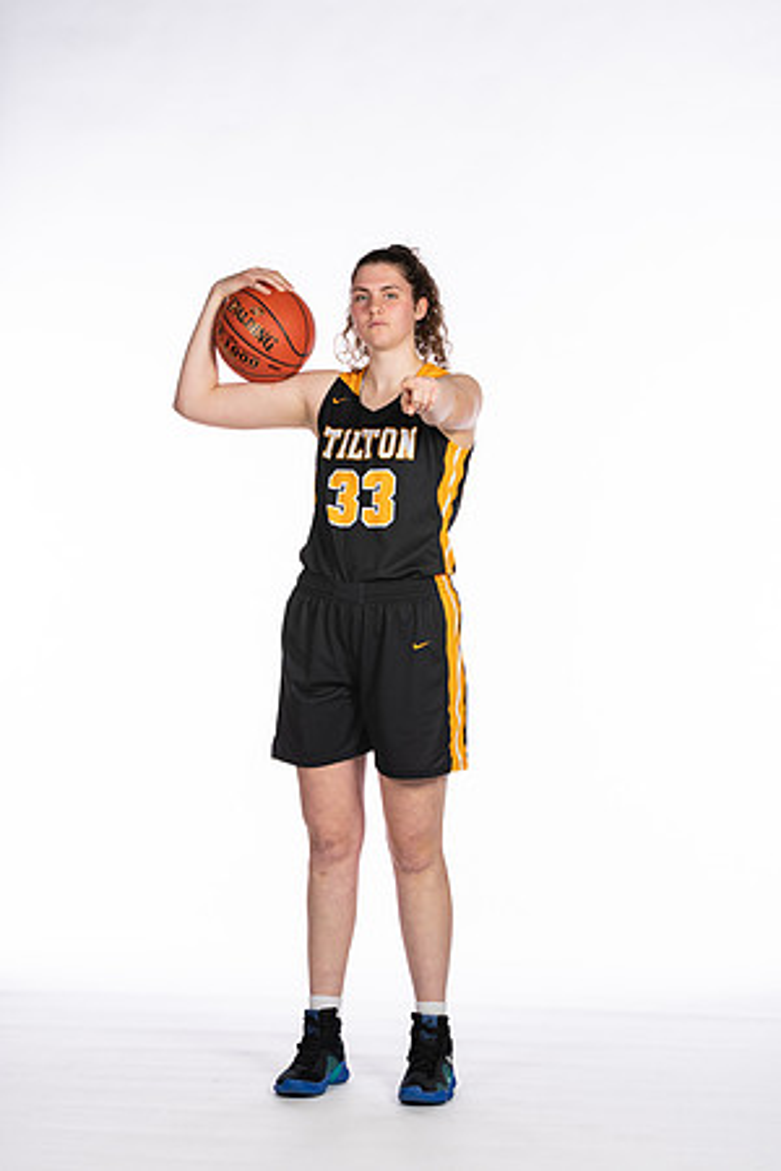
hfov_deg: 13.0
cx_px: 390
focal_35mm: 105
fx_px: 3417
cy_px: 586
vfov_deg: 19.5
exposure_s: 1/100
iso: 100
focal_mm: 70
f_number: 5.6
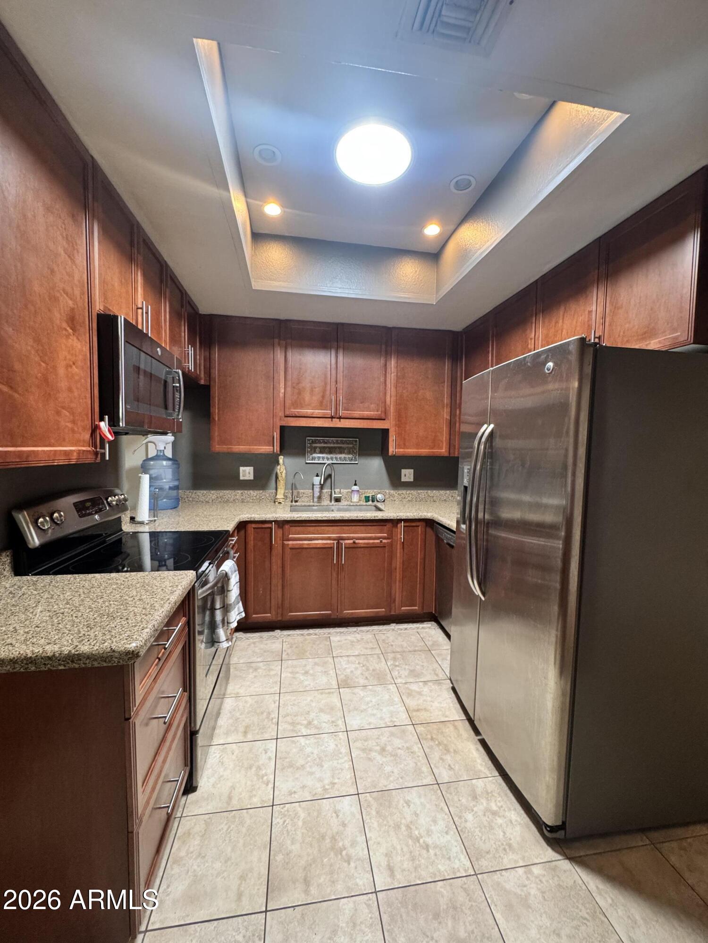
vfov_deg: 102.1
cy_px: 472
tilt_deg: -4.2
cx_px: 354
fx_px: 382
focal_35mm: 14
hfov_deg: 85.7
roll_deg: -0.7
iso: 320
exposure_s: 1/60
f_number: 2.2
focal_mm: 2.22
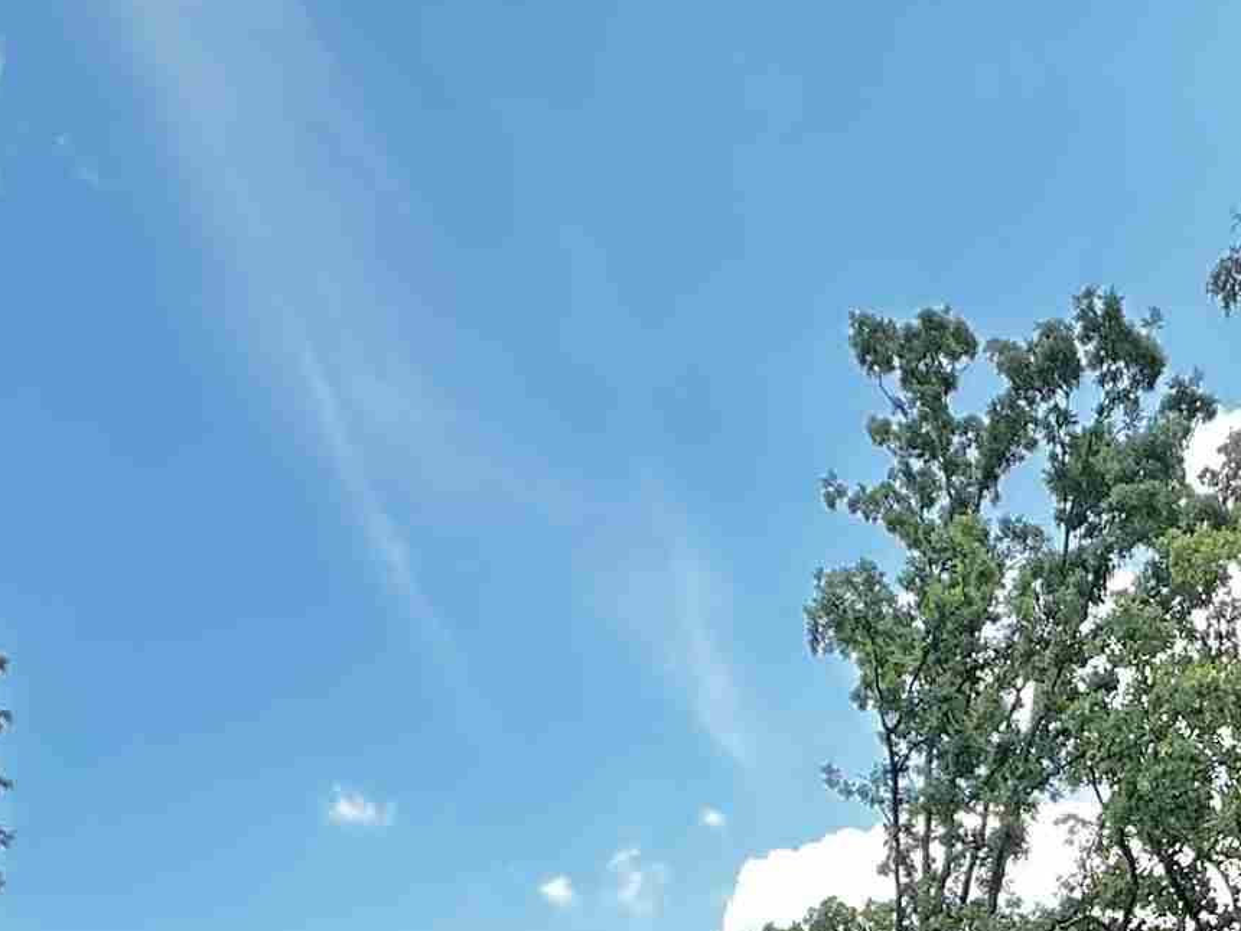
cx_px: 1079
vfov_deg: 22.6
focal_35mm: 50
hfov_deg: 36.2
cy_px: 1472
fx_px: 1793
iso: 40
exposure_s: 1/350
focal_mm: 2.22
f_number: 2.2
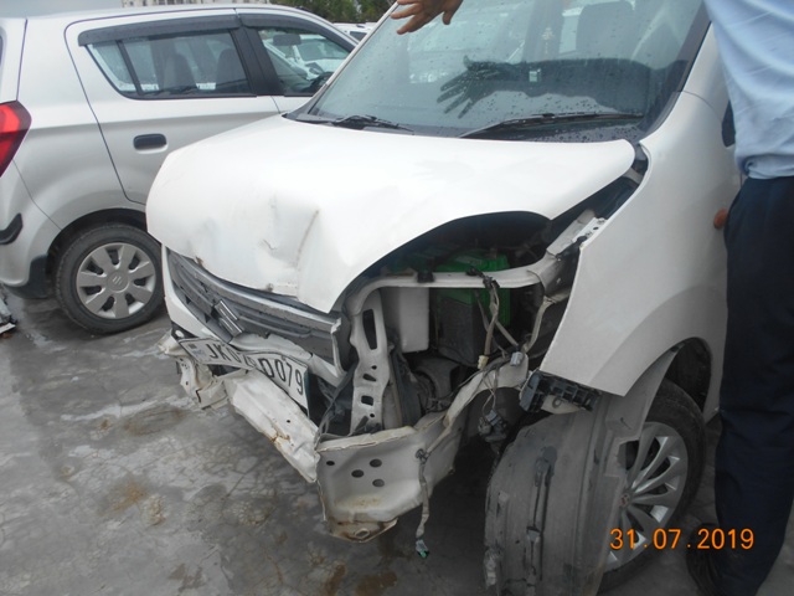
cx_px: 397
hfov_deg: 67.3
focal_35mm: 26
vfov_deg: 53.1
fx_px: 596
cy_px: 298
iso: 80
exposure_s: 1/640
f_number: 3.2
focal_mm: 4.6
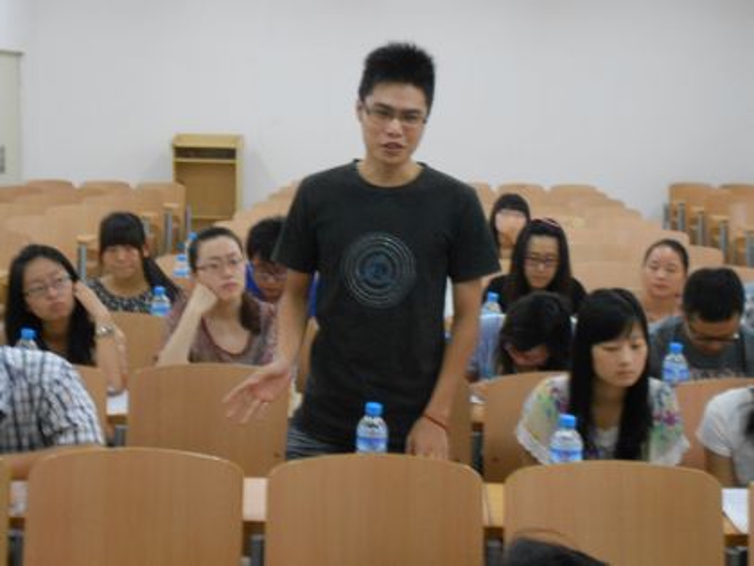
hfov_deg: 34.3
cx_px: 377
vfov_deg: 26.1
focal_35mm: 56
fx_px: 1220
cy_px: 283
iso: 400
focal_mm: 10
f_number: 4.9
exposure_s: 1/20
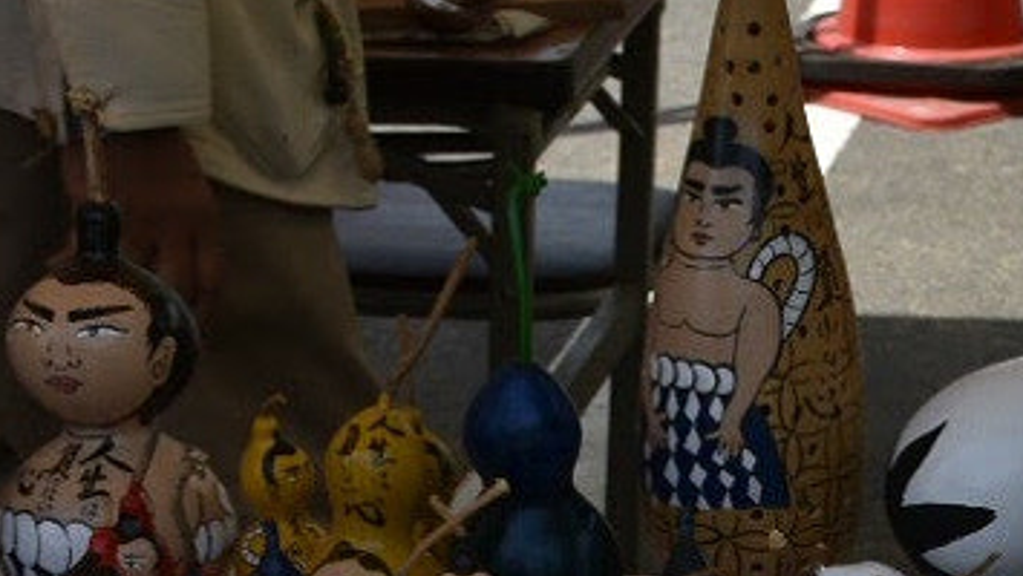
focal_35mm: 191
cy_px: 1367
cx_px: 1470
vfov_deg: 6.1
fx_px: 5193
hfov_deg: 10.9
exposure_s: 1/250
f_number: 8
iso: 100
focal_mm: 27
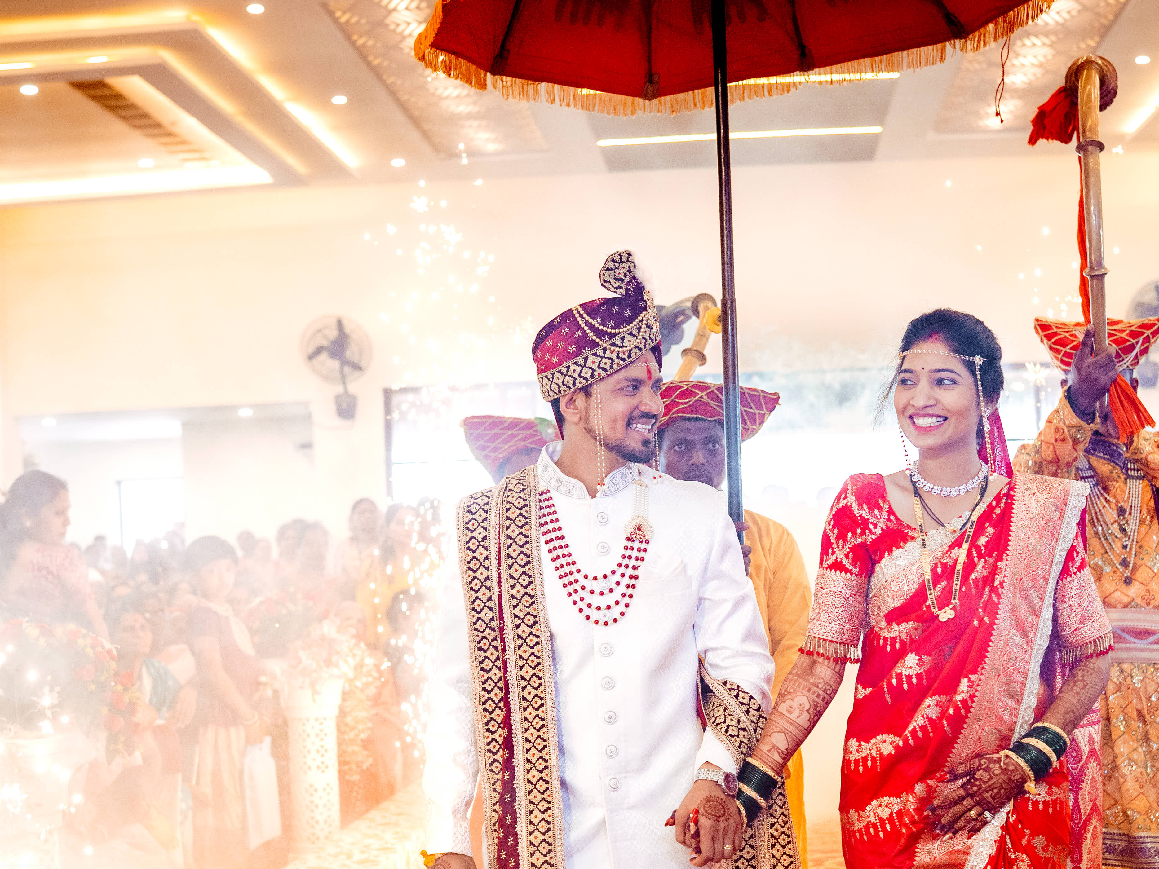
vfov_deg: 26.8
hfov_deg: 35.5
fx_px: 1808
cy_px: 613
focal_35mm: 54
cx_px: 653
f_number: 2.8
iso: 2000
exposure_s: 1/500
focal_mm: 35
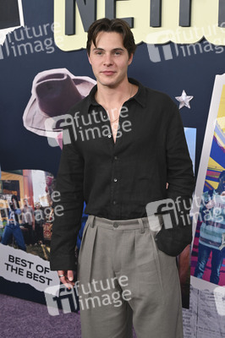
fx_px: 610
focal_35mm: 65
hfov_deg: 20.9
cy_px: 169
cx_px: 112
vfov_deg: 31.0
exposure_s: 1/250
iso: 1000
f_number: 6.3
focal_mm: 65
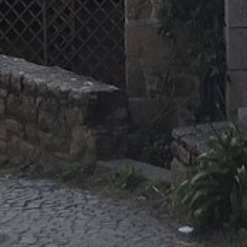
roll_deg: +0.6
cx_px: 314
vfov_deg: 7.5
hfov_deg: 7.6
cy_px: -210
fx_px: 1833
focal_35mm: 227
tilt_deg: -0.7
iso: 20
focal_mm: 4
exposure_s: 1/2183
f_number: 1.8
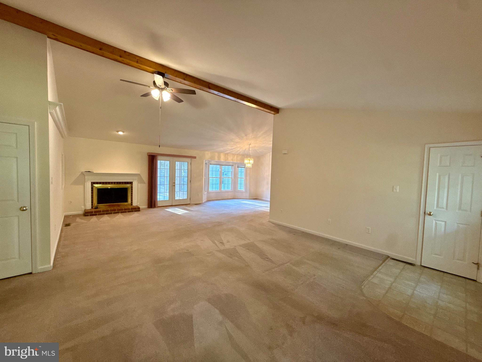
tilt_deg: -1.8
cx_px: 241
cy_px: 181
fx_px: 195
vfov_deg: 85.7
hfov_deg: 102.1
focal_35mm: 14
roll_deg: -2.3
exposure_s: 1/60
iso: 250
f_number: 2.2
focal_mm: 2.22
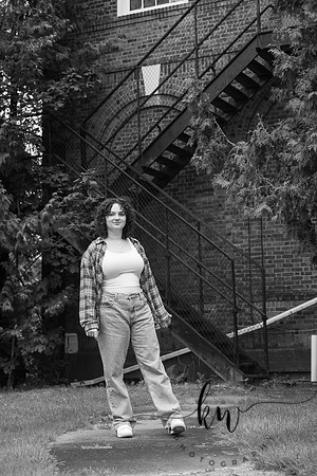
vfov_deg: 28.8
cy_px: 238
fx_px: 925
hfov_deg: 19.5
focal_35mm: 70
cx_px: 158
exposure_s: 1/200
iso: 320
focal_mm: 70
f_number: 5
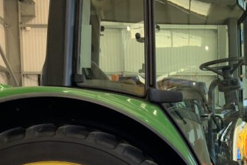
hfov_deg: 23.3
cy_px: 217
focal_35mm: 85
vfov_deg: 15.3
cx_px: 225
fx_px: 583
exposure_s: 1/122
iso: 50
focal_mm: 3
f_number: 1.8
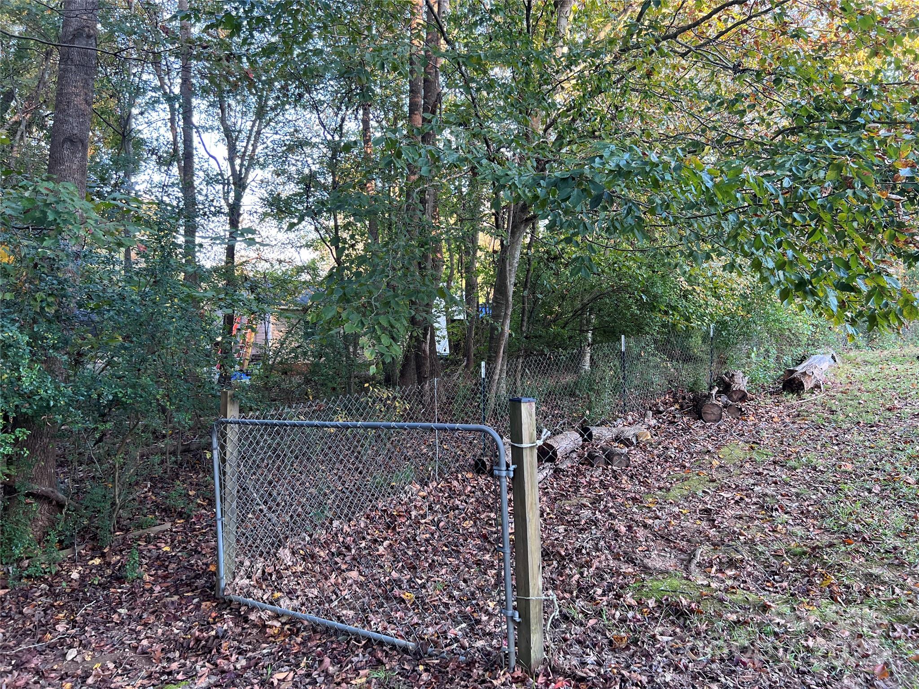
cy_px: 344
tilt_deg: -1.7
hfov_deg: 67.3
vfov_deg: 53.1
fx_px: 690
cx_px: 460
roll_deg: -1.2
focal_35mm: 26
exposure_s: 1/104
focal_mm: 5.7
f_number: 1.5
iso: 125
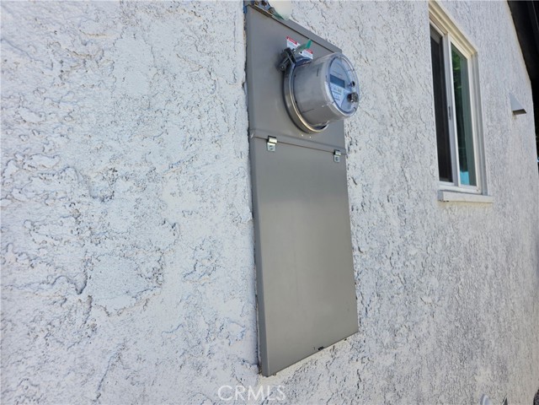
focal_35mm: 23
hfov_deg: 73.9
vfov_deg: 58.9
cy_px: 202
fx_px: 358
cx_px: 270
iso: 80
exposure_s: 1/4539
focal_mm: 6.3
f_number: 1.7
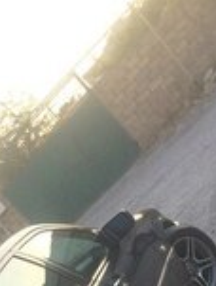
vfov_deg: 17.9
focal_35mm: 95
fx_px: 787
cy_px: 455
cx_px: 34
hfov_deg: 15.5
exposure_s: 1/383
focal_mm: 4.15
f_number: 2.2
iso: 32
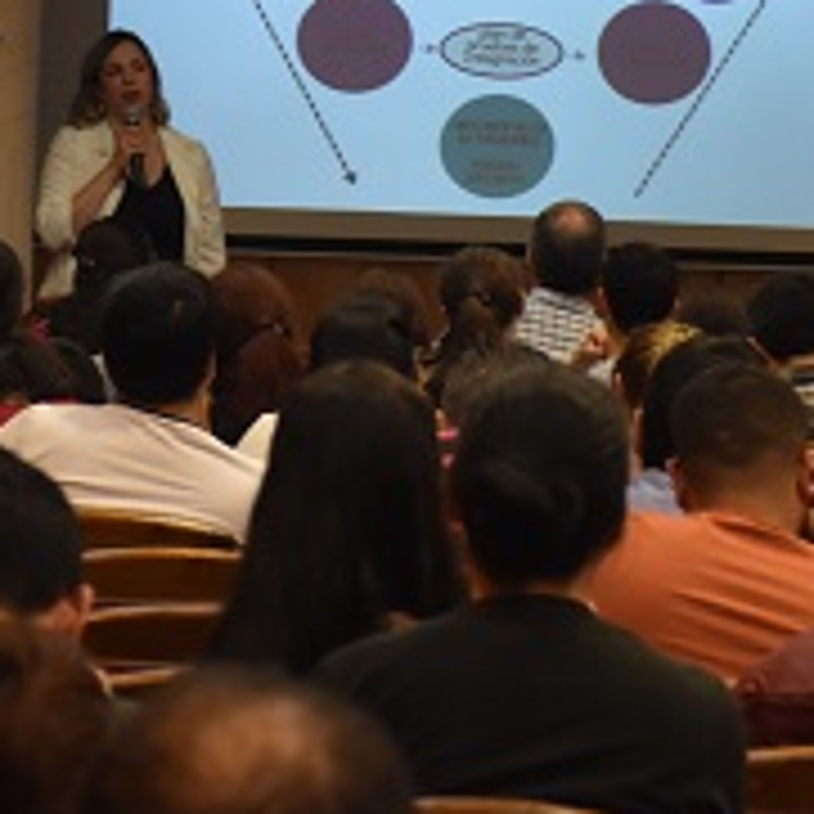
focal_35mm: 317
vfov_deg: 5.5
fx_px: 8445
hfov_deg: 5.5
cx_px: 436
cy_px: 126
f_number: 5
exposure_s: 1/60
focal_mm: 75
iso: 2000
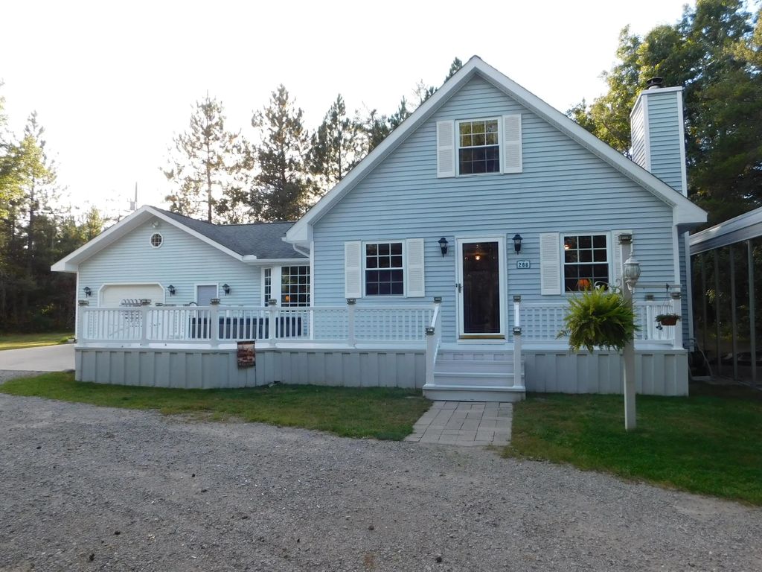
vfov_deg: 58.9
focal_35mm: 23
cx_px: 381
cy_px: 286
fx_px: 506
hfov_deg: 73.9
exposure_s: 1/320
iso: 125
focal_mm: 4
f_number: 3
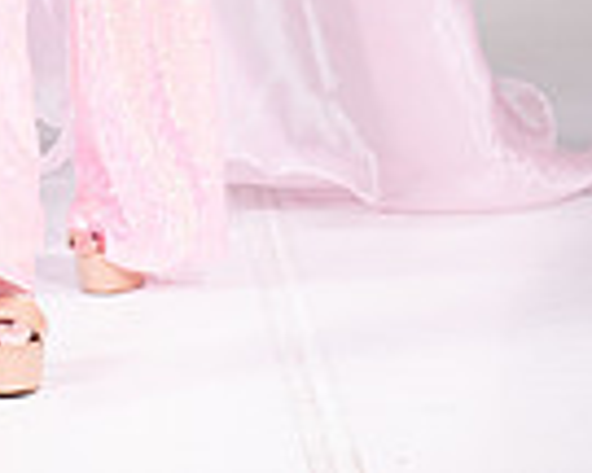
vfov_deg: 4.4
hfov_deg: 5.5
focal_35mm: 349
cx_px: 94
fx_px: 6115
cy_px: -508
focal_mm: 112
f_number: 5.6
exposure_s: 1/400
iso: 2000
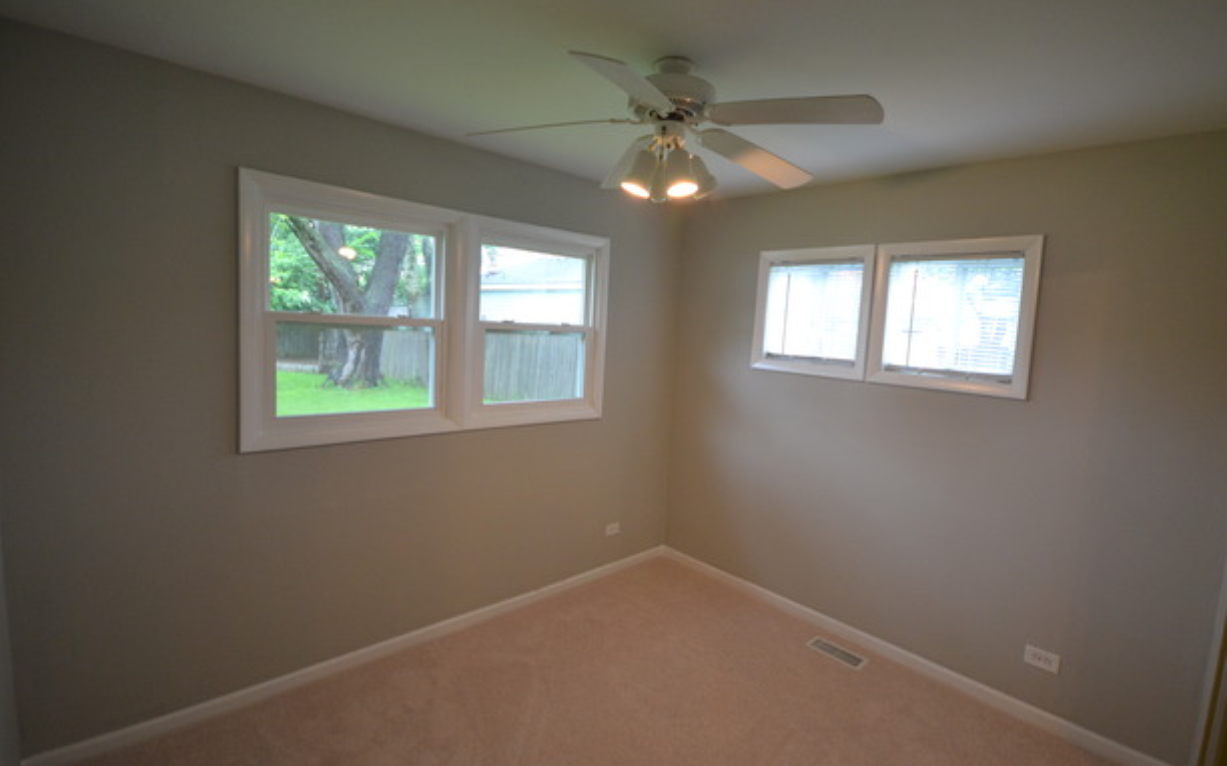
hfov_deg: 97.8
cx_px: 640
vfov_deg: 71.2
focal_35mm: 16
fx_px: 535
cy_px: 372
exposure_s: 1/60
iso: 900
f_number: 4
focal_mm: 10
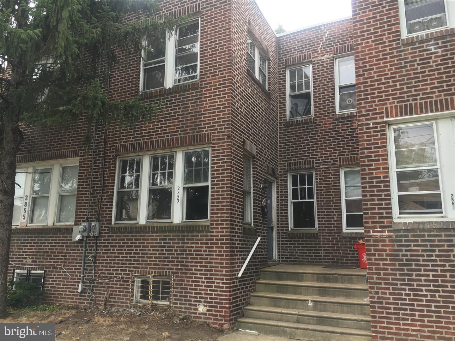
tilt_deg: +10.8
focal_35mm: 29
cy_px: 170
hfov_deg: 61.7
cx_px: 228
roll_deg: -0.7
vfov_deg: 48.2
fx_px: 381
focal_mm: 4.15
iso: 40
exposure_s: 1/120
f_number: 2.2
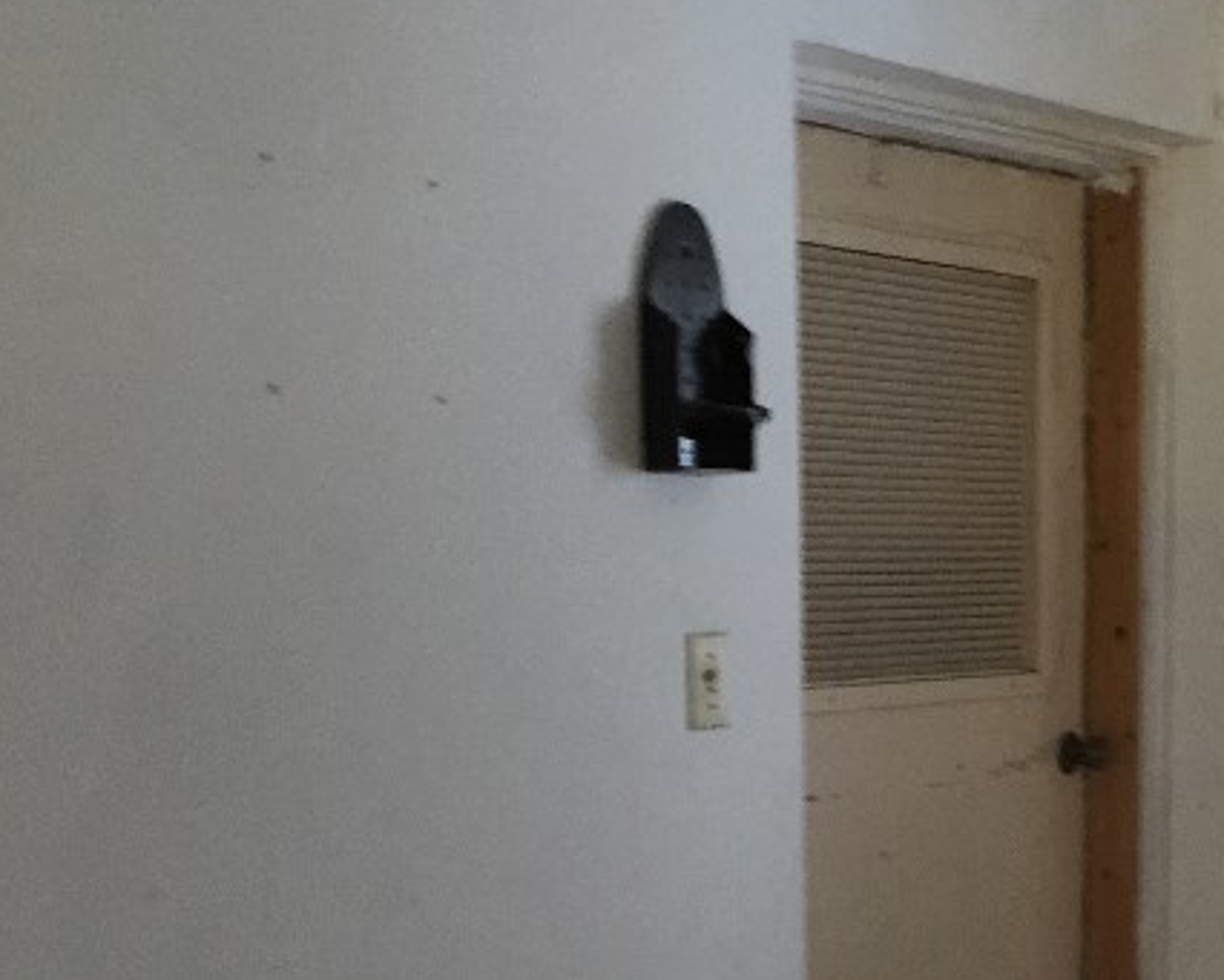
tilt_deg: -7.9
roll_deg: +0.9
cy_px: 925
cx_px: 934
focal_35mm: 68
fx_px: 2464
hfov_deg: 27.5
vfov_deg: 21.9
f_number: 2.2
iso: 200
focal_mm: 4.15
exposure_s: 1/30
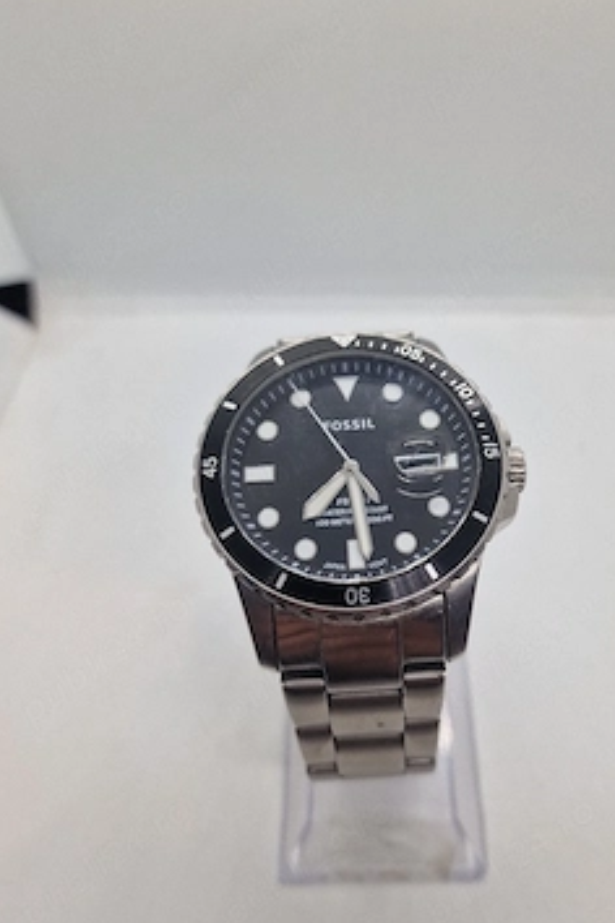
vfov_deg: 67.3
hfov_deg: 47.7
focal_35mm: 27
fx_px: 692
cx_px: 360
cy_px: 488
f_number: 1.8
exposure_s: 1/182
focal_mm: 6.4
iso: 50
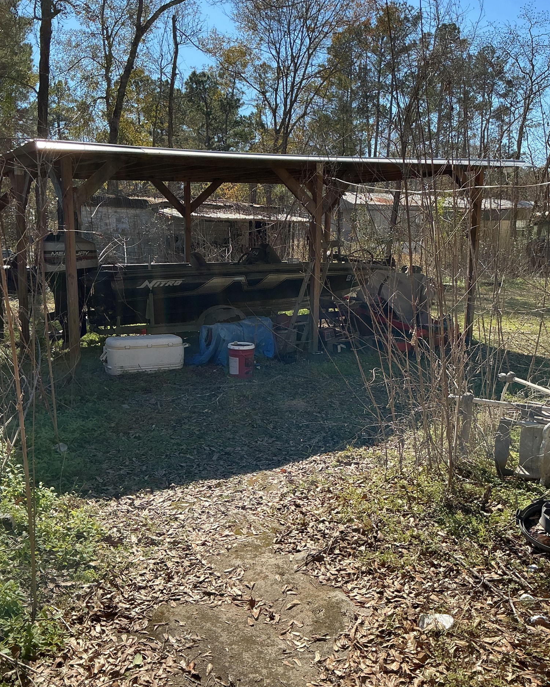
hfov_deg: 47.1
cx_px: 282
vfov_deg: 57.1
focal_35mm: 31
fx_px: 631
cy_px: 324
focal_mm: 3
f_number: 1.8
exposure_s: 1/1035
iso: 25
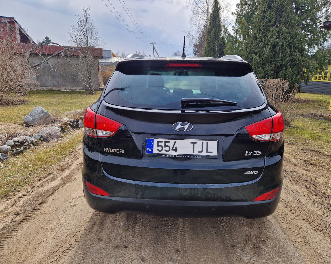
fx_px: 235
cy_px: 132
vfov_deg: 58.8
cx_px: 175
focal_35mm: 24
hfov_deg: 70.2
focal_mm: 5.4
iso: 50
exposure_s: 1/708
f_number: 1.8
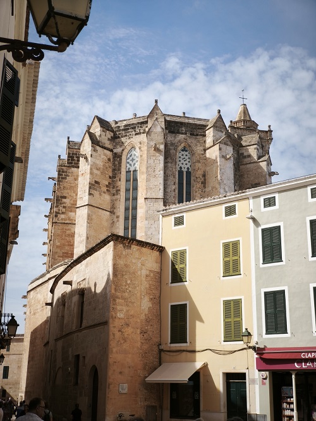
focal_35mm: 50
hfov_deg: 29.1
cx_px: 158
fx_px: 608
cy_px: 210
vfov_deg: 38.2
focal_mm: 7.1
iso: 50
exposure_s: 1/786
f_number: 1.9
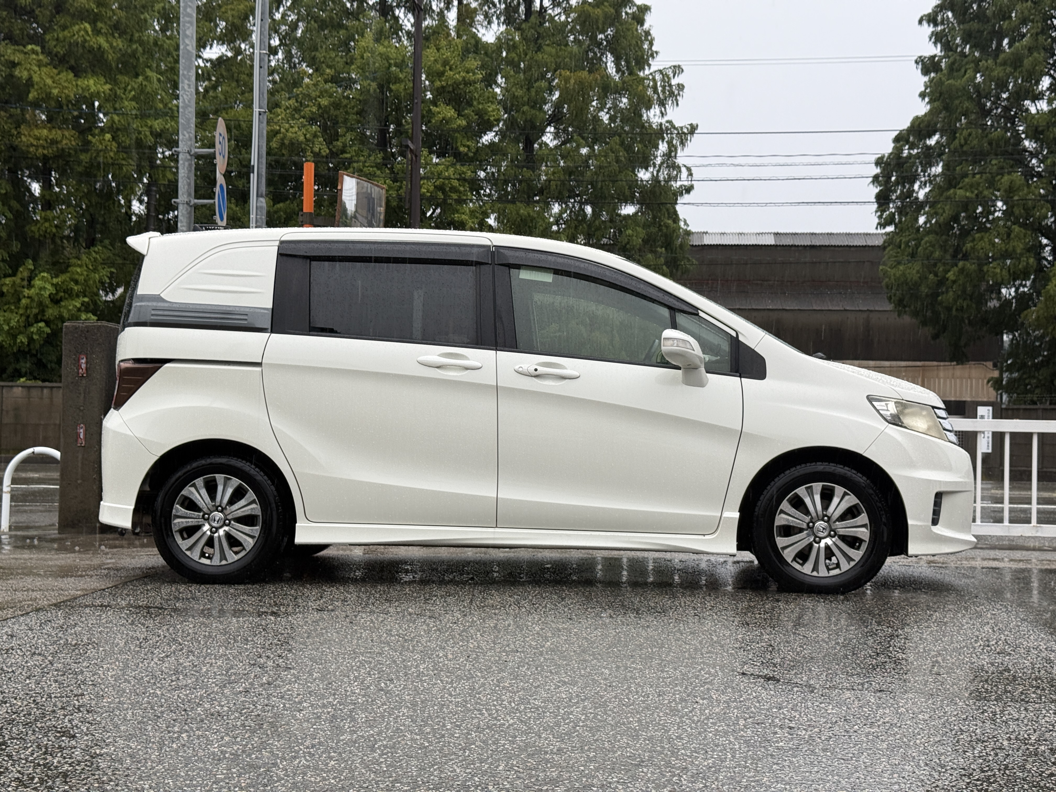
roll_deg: -0.8
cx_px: 528
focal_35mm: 48
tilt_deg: +1.4
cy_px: 396
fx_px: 1464
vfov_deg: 30.3
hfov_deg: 39.7
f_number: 1.78
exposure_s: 1/161
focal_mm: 6.76
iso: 50
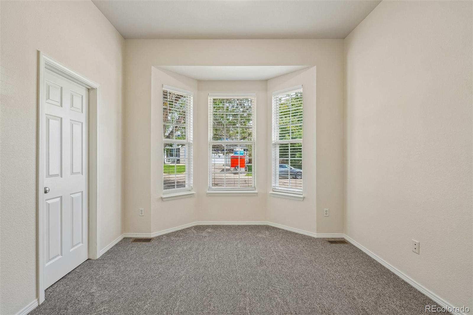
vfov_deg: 77.3
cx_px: 236
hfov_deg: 100.4
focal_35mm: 15
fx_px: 197
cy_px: 158
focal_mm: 10
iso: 400
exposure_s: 1/50
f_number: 8
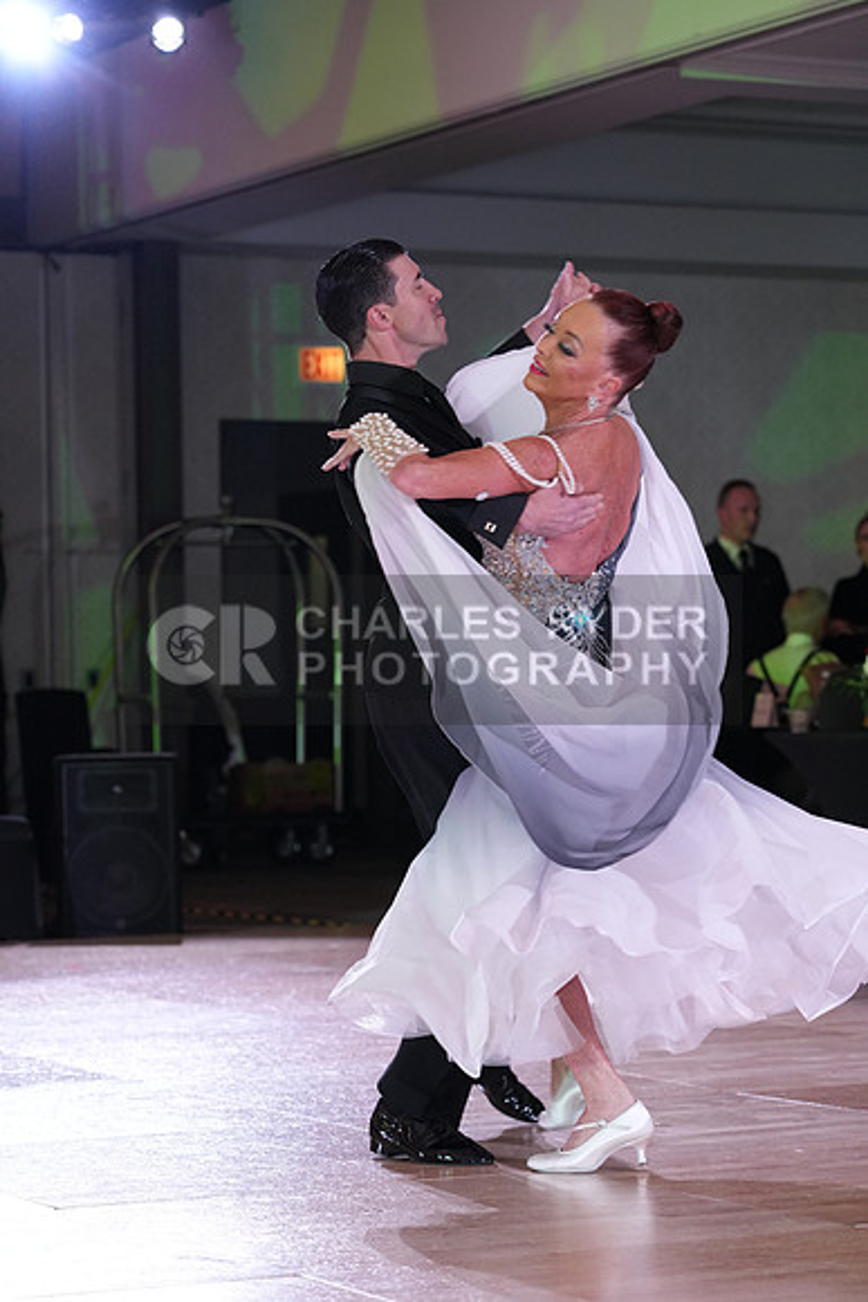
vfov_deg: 19.5
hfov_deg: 13.0
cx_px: 434
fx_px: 3795
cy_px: 651
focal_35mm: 105
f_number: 4.5
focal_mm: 105
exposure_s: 1/250
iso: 2500
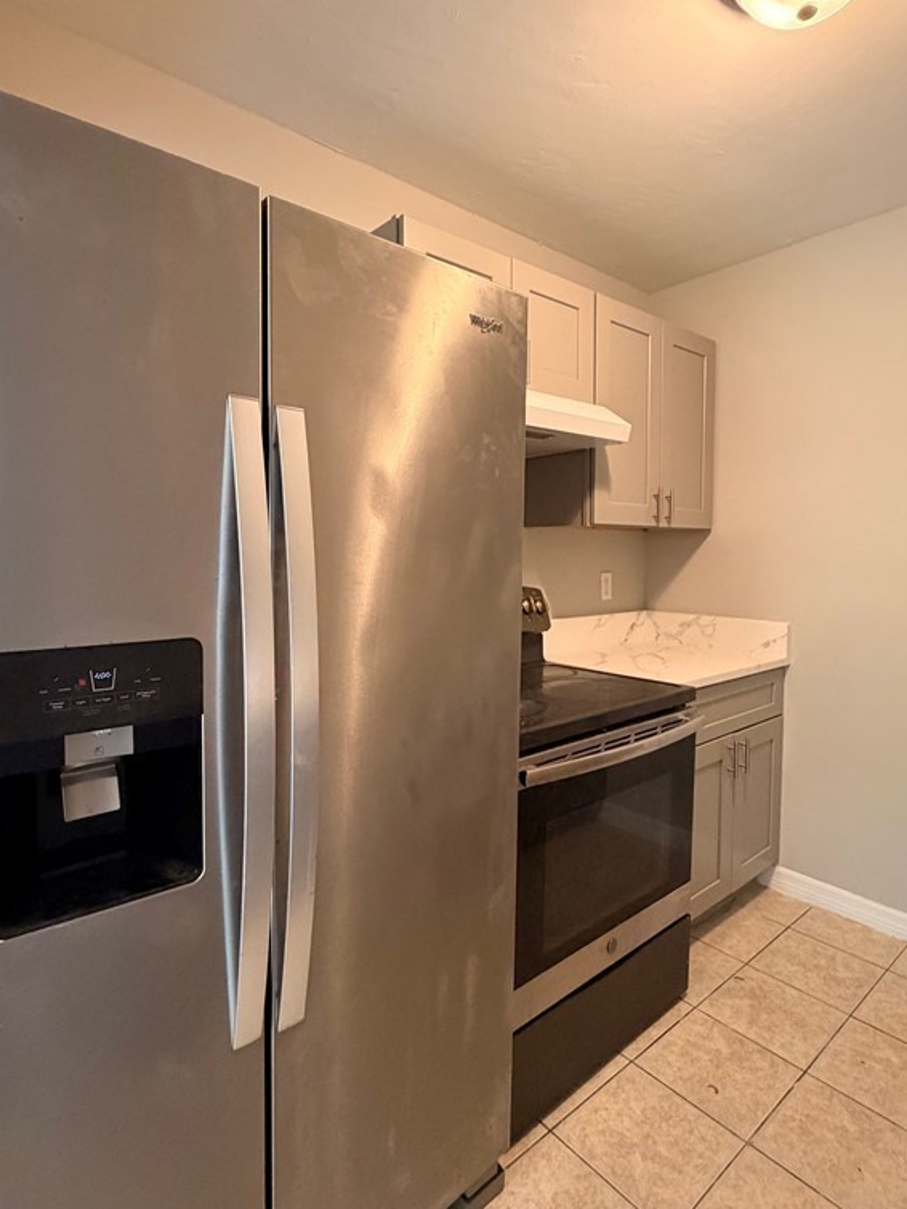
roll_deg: -0.2
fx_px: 664
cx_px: 479
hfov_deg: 68.6
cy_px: 584
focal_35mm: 19
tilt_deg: -2.5
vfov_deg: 84.6
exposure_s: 1/60
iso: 500
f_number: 2.2
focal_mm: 2.22
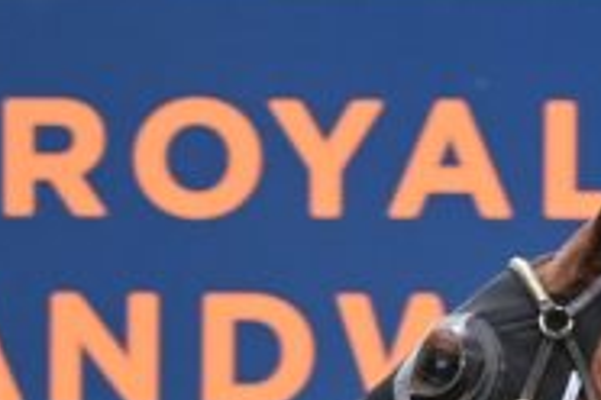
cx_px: 1406
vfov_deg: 1.4
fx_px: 16510
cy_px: 908
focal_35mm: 989
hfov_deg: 2.1
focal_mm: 180
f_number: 5.3
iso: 2200
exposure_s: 1/1600
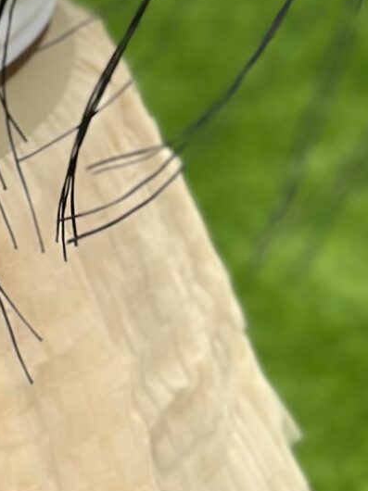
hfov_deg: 6.3
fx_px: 3291
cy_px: -562
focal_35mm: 232
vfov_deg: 8.1
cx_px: -233
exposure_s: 1/709
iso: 80
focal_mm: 6.86
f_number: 1.78
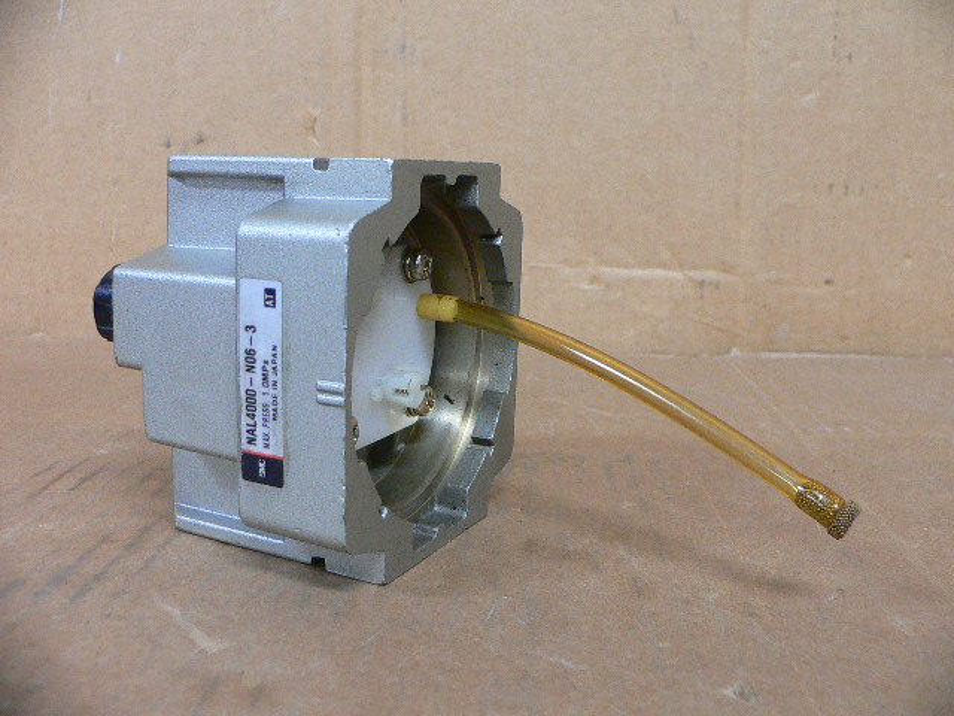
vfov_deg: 40.7
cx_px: 477
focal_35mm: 35
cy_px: 358
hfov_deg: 52.6
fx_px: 965
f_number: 2.8
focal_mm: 4.6
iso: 200
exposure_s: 1/13
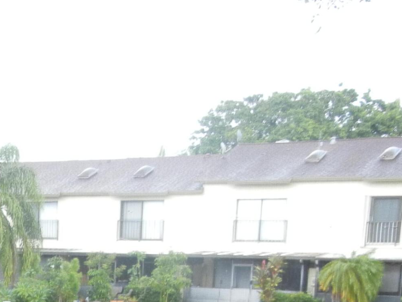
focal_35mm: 87
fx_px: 1010
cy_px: 431
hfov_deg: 21.0
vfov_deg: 15.8
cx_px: -76
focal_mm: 5.4
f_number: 3.5
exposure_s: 1/56
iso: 160
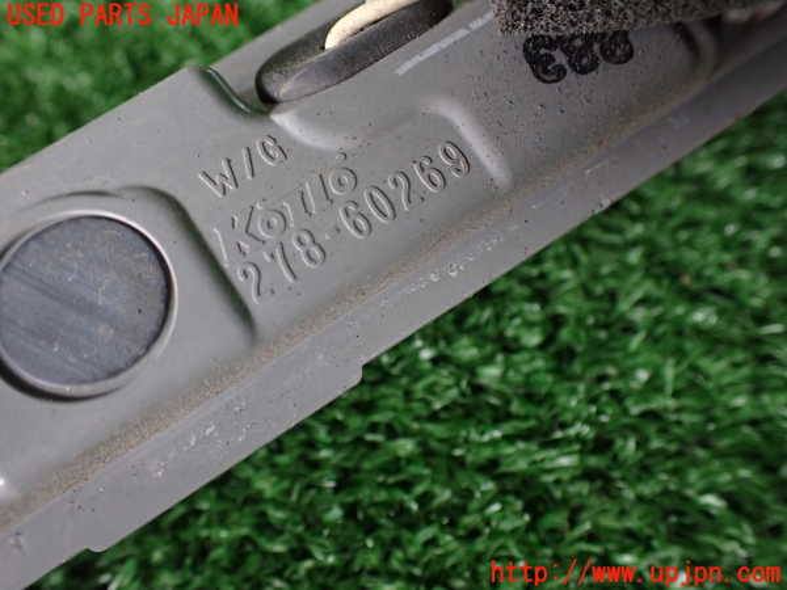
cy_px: 295
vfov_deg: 46.8
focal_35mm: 30
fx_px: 682
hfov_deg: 60.0
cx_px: 394
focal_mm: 5.4
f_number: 2.3
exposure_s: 1/125
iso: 400
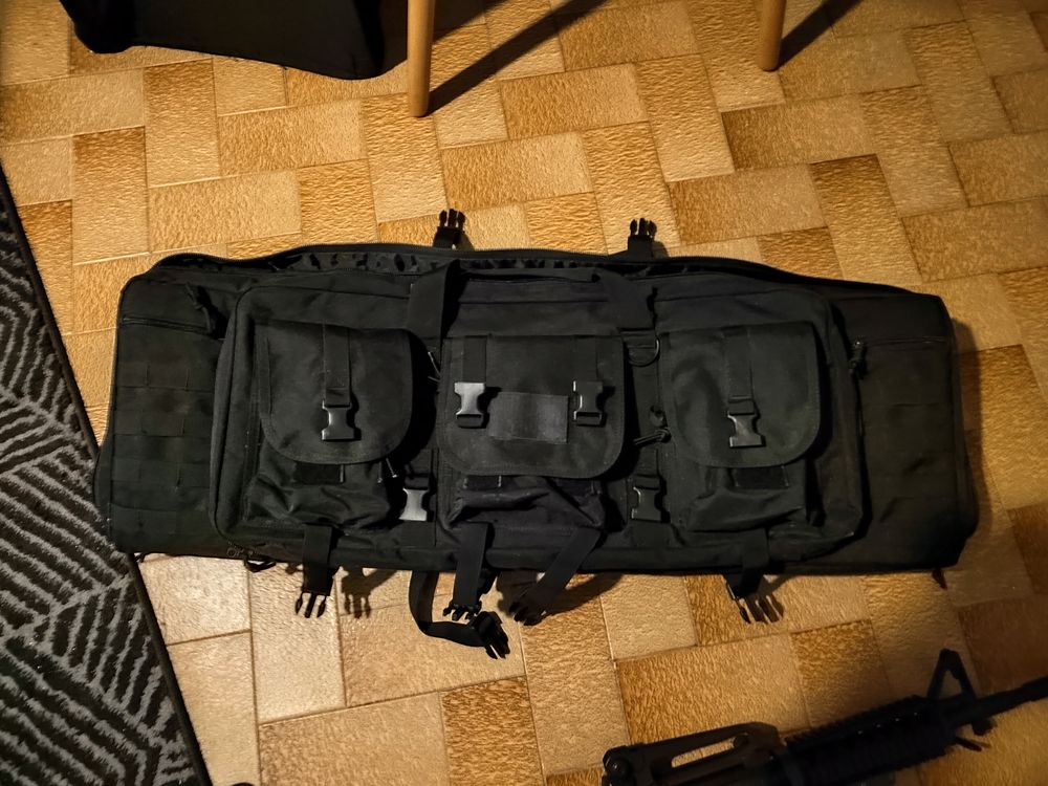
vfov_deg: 58.9
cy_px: 393
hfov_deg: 73.9
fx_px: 696
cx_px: 524
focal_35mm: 23
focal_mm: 5.52
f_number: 1.9
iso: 6400
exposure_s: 1/10
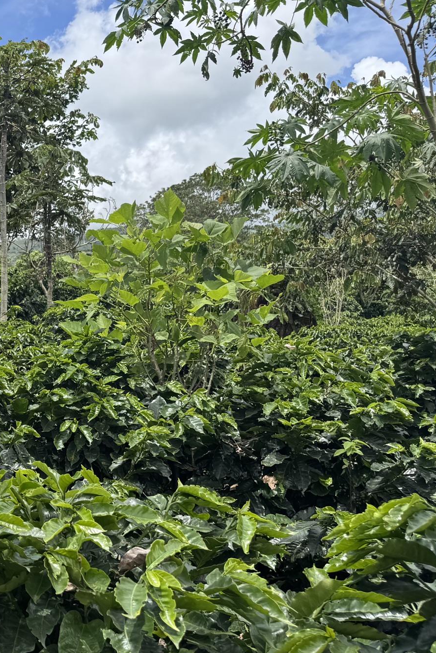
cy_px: 318
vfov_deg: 43.6
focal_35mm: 45
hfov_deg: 25.7
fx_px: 817
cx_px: -131
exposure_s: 1/2833
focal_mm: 6.76
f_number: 1.78
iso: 80
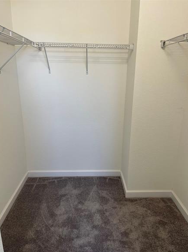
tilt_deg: -17.0
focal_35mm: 27
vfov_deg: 65.3
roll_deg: -0.6
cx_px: 94
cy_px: 130
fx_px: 196
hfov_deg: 51.3
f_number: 1.6
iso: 100
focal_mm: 5.1
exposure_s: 1/120
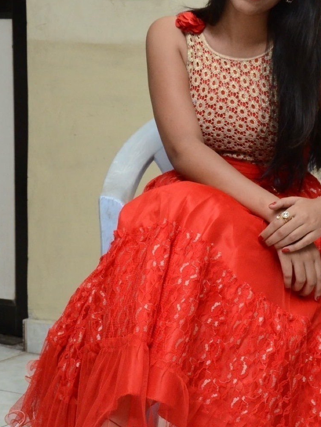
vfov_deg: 19.8
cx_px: 239
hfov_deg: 14.9
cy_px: 246
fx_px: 1224
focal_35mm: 99
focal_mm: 38
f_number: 5.6
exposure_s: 1/125
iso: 2500
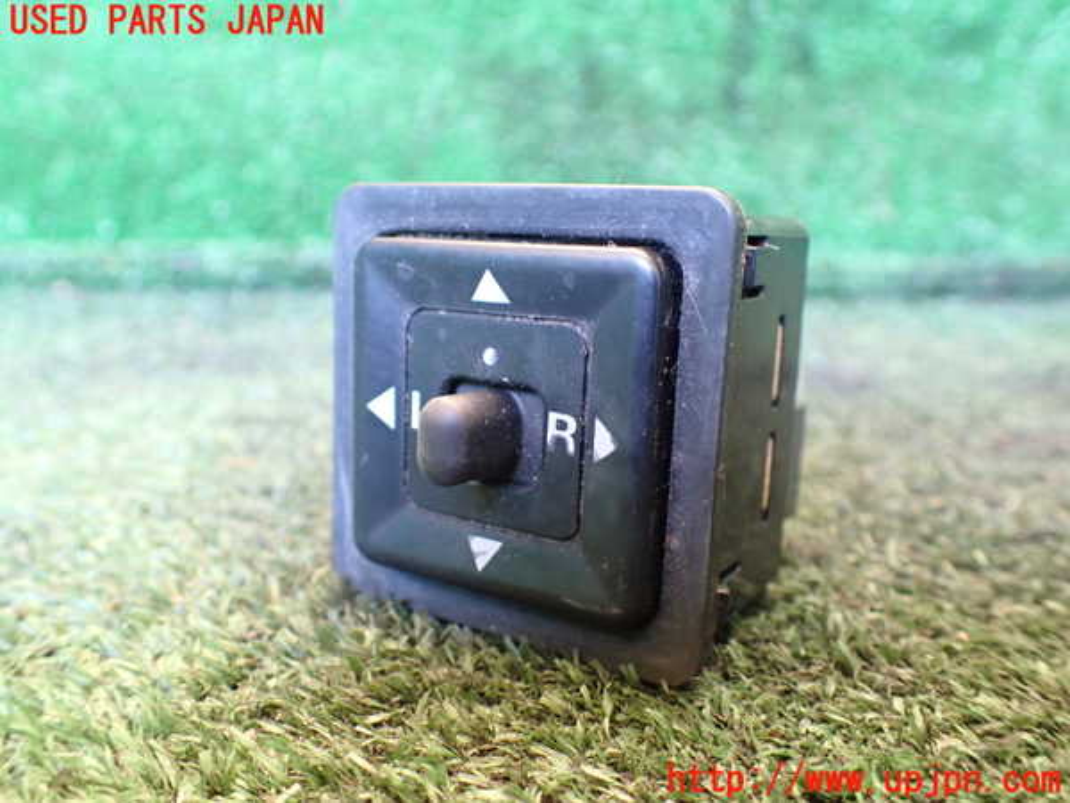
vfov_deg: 46.8
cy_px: 402
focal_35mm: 30
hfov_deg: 60.0
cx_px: 535
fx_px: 927
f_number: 2.3
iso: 800
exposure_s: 1/30
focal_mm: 5.4
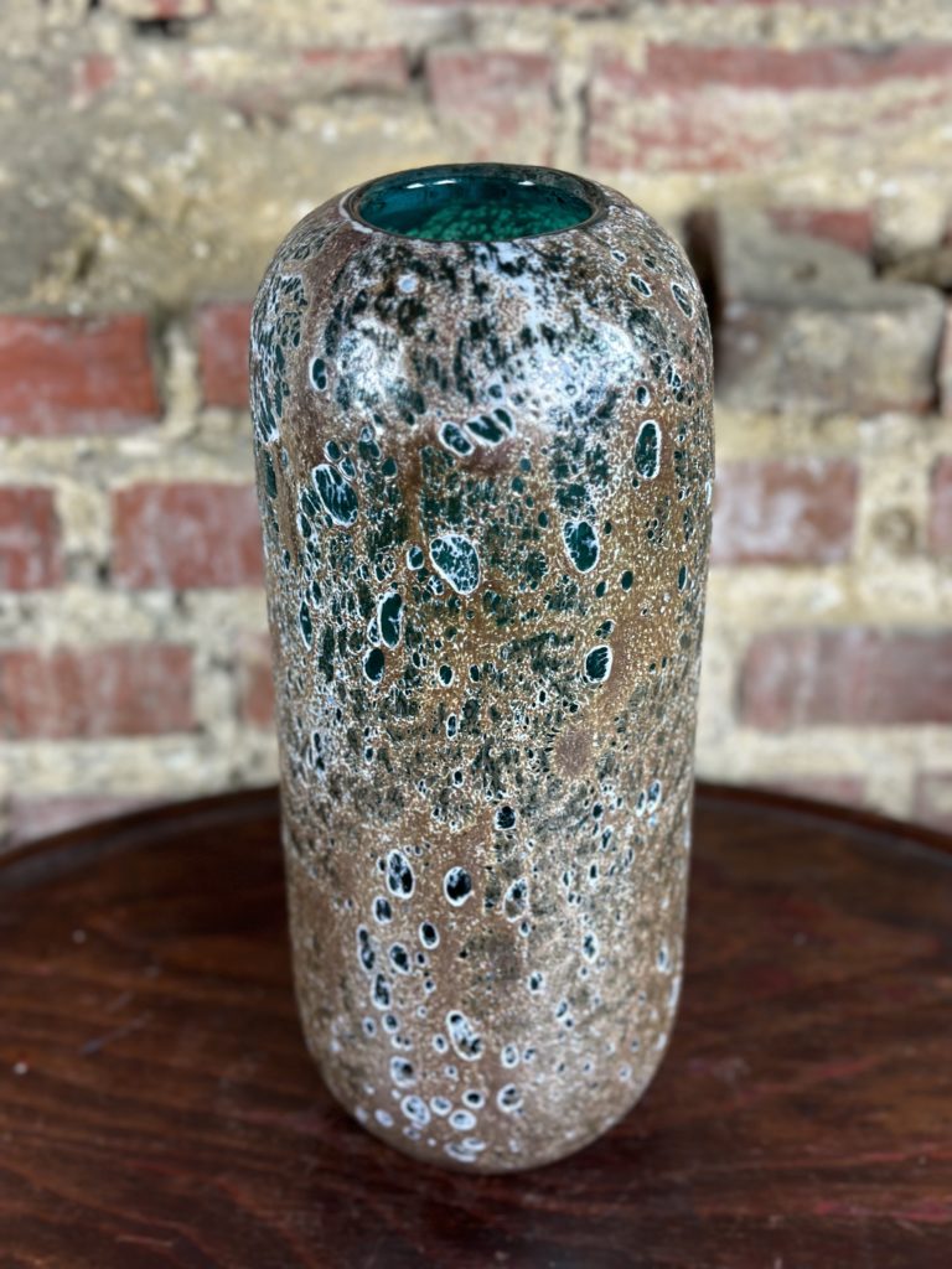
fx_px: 1760
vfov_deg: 39.7
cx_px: 476
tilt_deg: -30.8
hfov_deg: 30.3
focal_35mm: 48
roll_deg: +1.2
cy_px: 634
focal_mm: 6.86
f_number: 1.78
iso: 80
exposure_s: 1/50
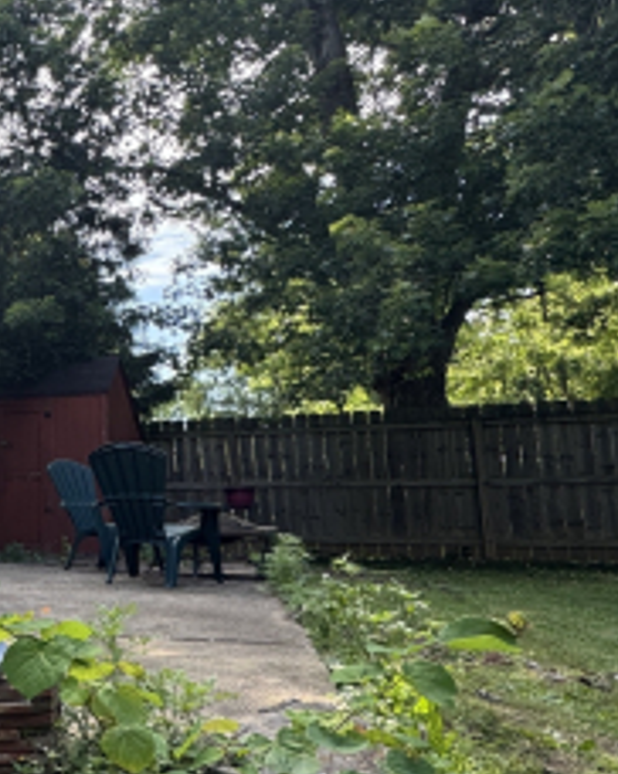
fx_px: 916
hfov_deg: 26.6
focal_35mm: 40
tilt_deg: +3.7
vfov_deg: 45.6
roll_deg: +2.6
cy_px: 455
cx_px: -314
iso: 40
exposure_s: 1/296
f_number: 2.2
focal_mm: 2.22
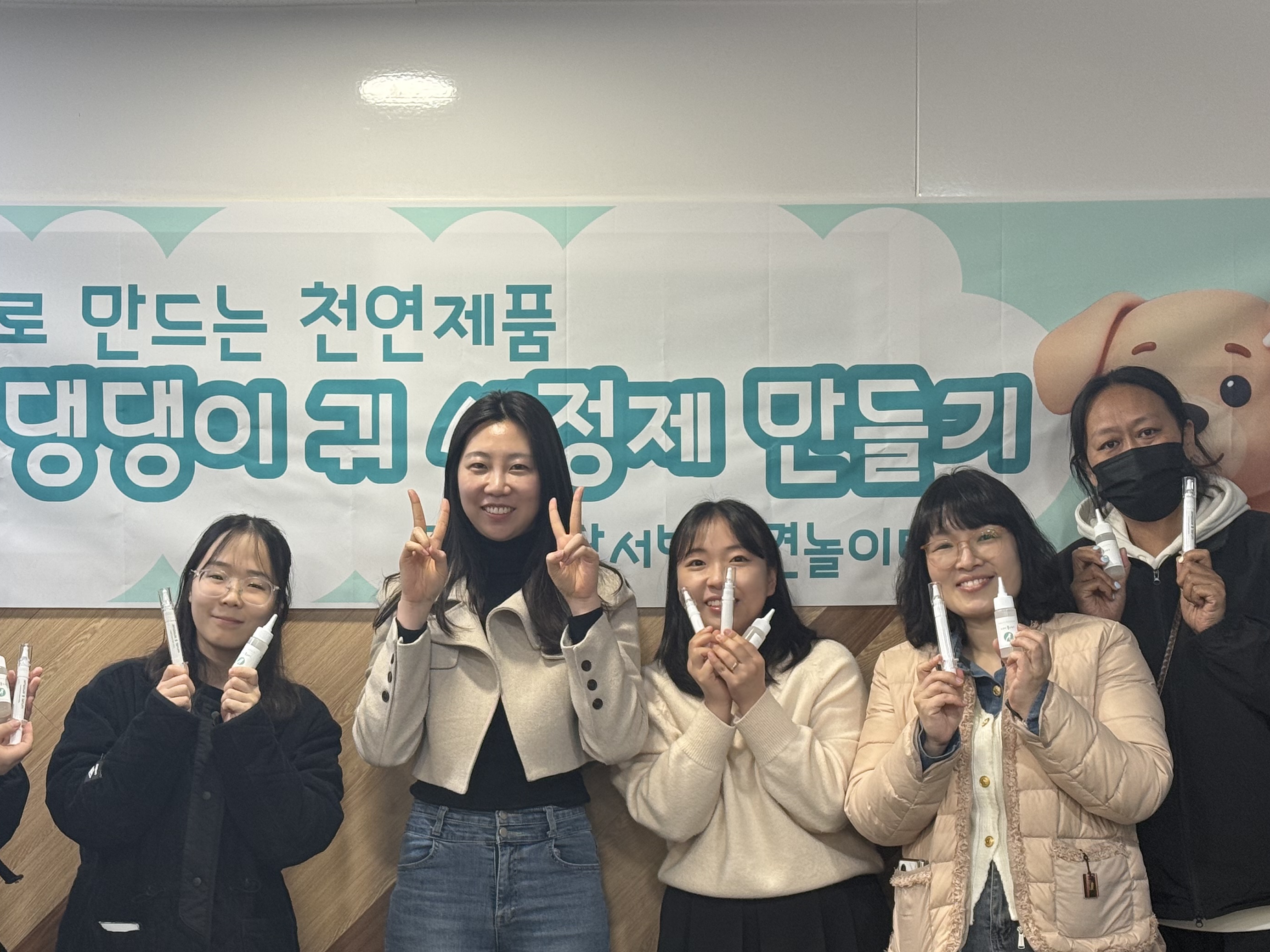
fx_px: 2568
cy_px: 589
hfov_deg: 27.7
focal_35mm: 70
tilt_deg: +0.0
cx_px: 518
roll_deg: +0.1
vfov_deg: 21.0
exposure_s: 1/60
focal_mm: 6.76
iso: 80
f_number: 1.78
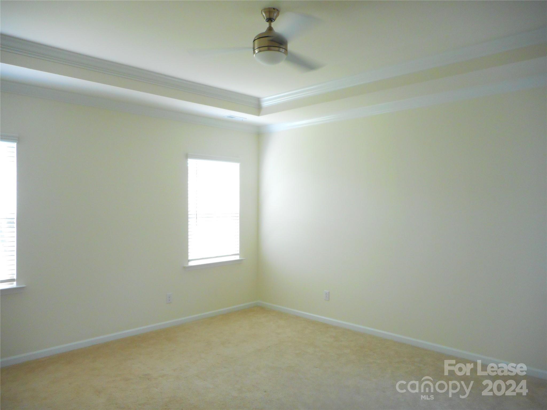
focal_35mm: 25
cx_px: 274
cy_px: 205
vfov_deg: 54.9
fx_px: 395
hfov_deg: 69.4
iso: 160
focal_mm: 4.5
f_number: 3.7
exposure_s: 1/30
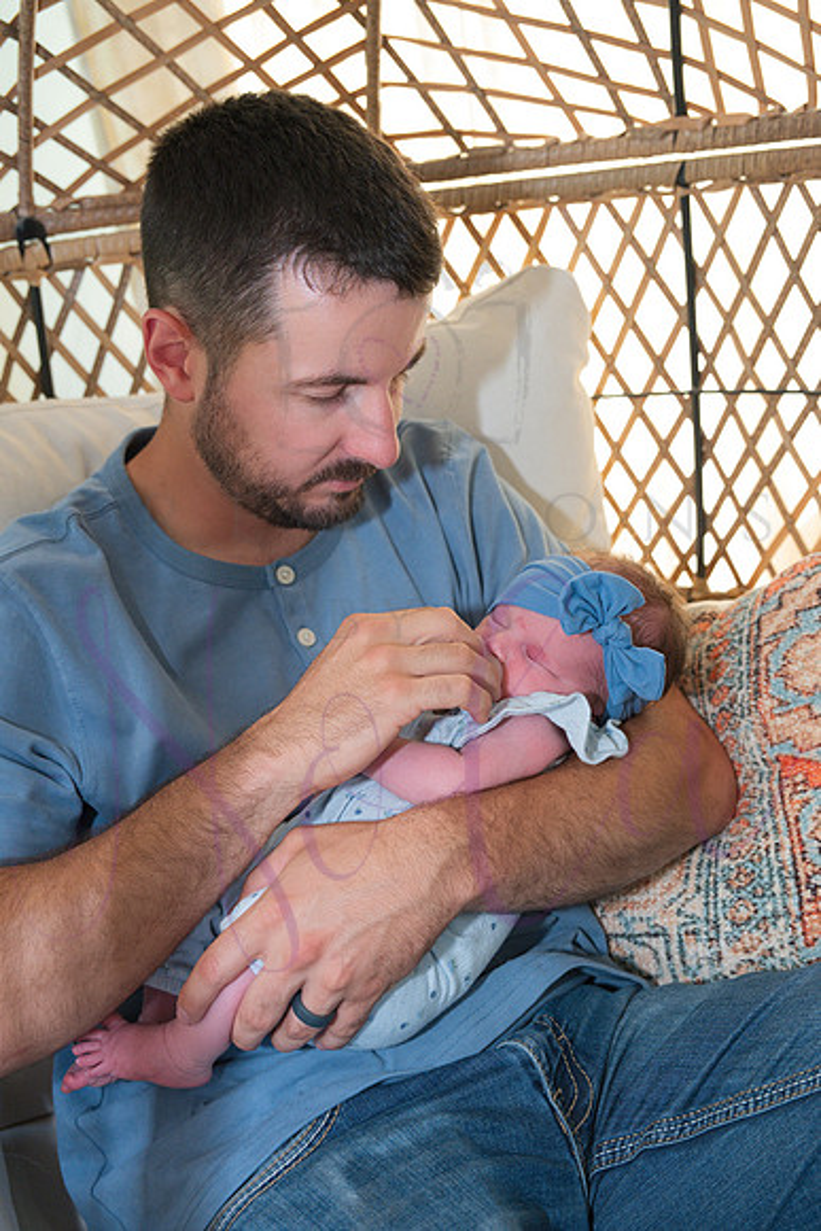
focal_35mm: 39
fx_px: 1333
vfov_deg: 49.5
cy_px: 616
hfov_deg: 34.2
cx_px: 410
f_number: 4
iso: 1600
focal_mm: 39
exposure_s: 1/320
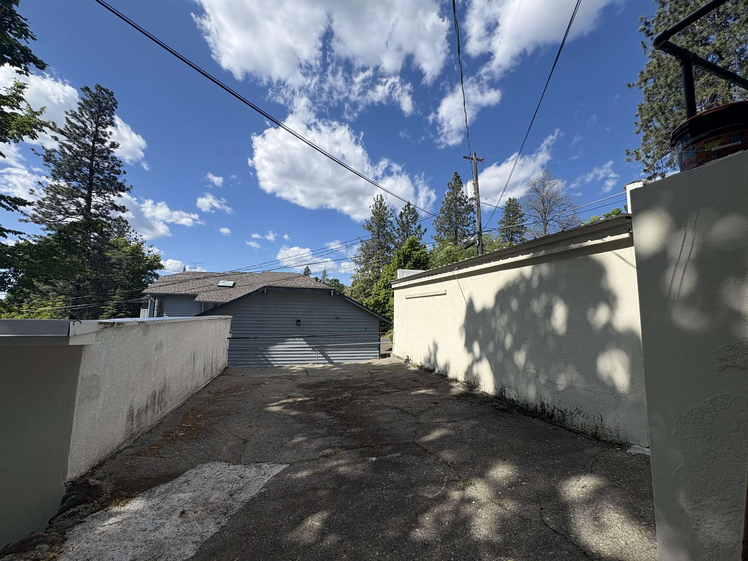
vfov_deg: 85.7
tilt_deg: +6.8
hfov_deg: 102.1
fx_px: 303
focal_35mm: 14
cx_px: 374
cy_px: 280
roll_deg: -0.9
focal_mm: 2.22
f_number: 2.2
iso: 40
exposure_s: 1/2770
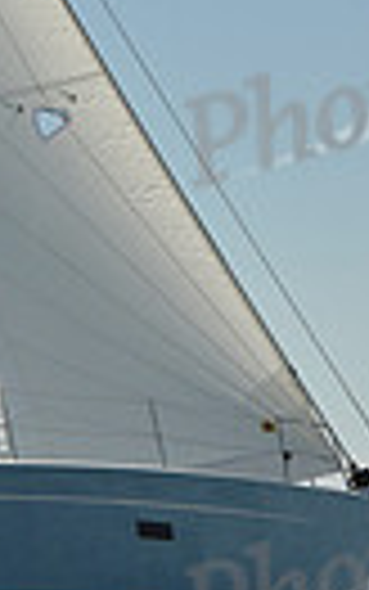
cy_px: 367
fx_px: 5095
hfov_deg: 4.1
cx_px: -45
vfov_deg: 6.6
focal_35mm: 317
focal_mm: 70
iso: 320
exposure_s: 1/800
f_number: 13
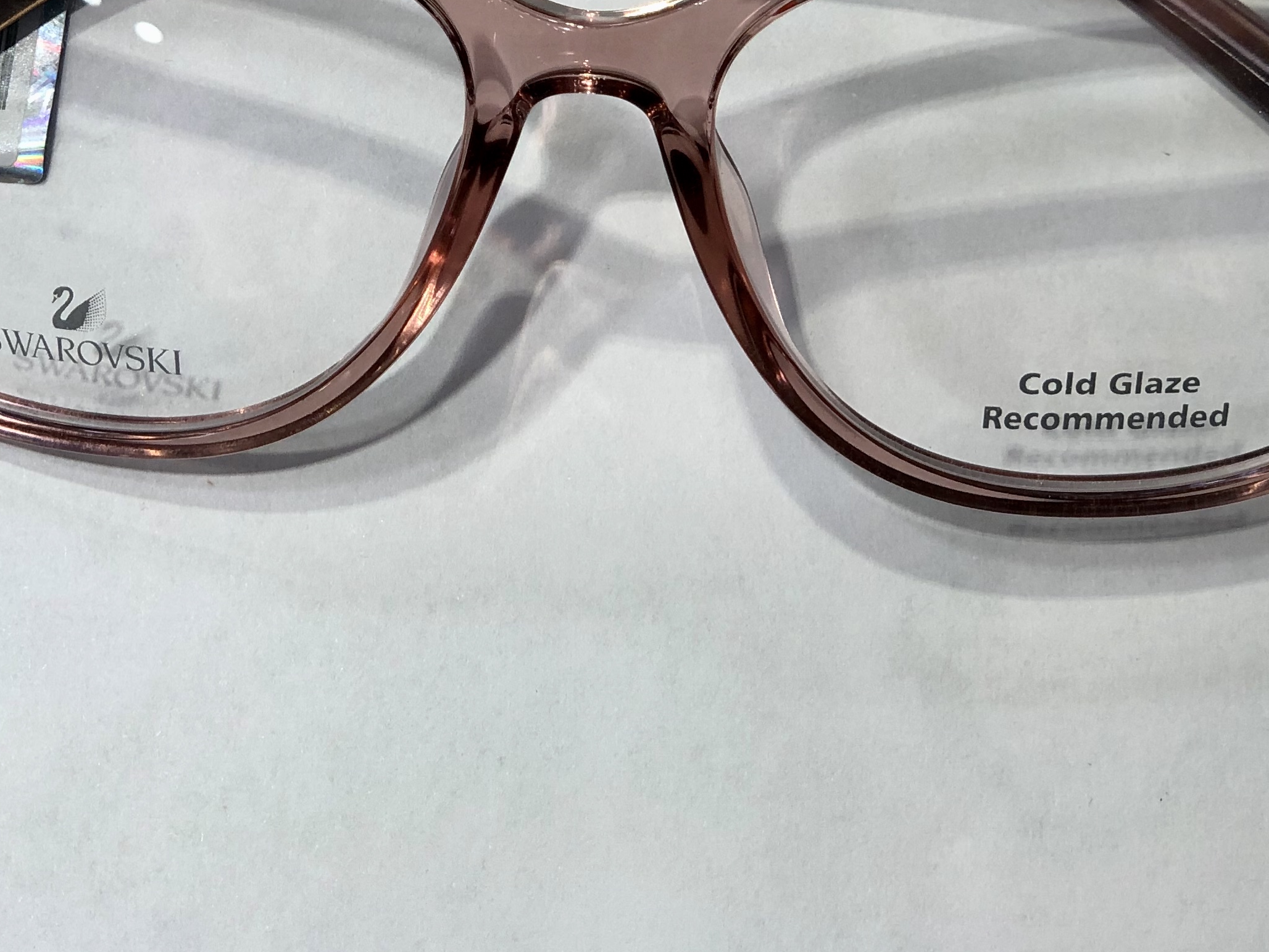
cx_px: 525
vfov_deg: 14.3
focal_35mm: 102
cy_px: 66
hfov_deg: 19.2
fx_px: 3739
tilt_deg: -76.3
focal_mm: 6
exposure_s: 1/100
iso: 20
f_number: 2.4
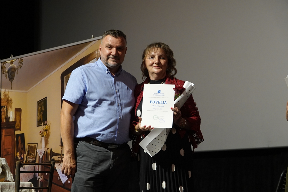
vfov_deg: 11.1
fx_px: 984
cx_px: 144
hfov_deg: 16.7
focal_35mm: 123
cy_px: 96
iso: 800
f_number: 4
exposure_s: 1/60
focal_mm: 44.93
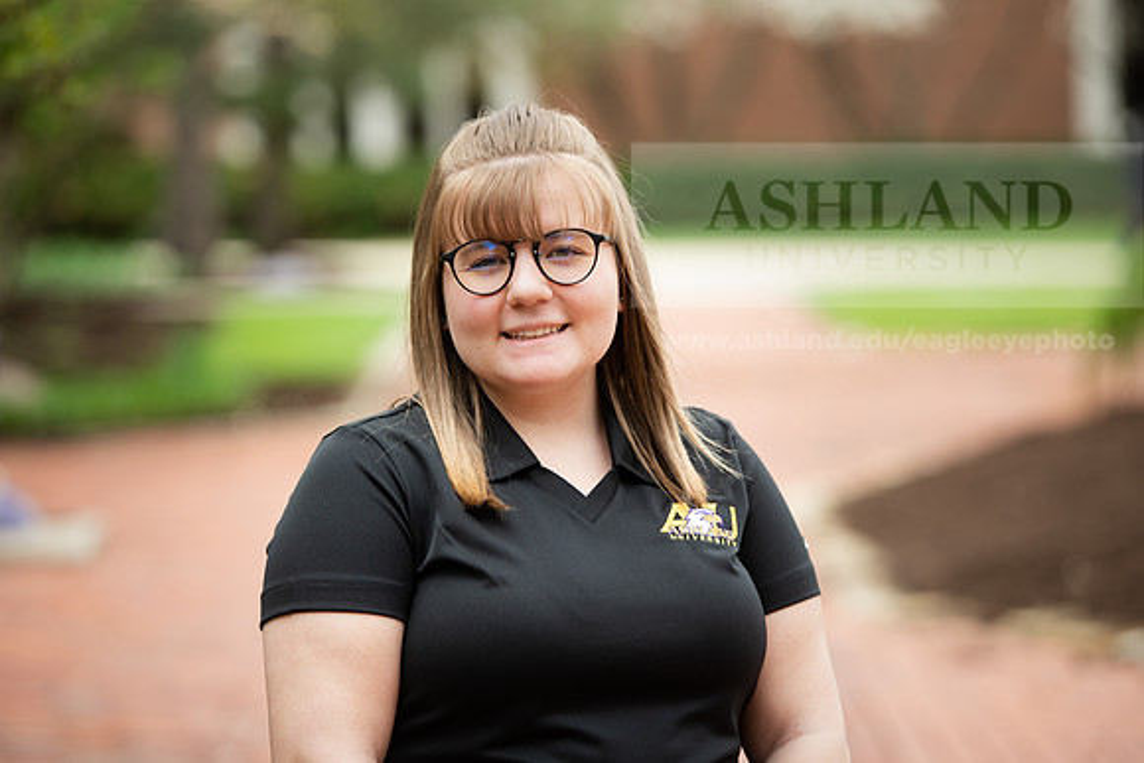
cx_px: 572
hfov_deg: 13.2
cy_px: 382
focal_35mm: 155
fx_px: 4926
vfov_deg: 8.9
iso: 100
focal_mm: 155
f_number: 4
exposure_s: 1/200
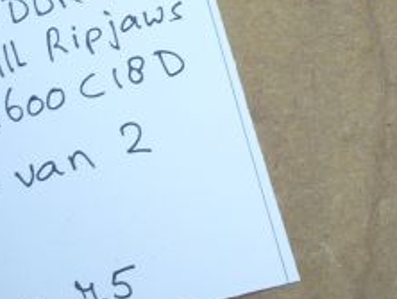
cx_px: 433
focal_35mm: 126
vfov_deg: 11.7
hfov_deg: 15.2
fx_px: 1447
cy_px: 2
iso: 80
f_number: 2.8
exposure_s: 1/25
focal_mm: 5.8
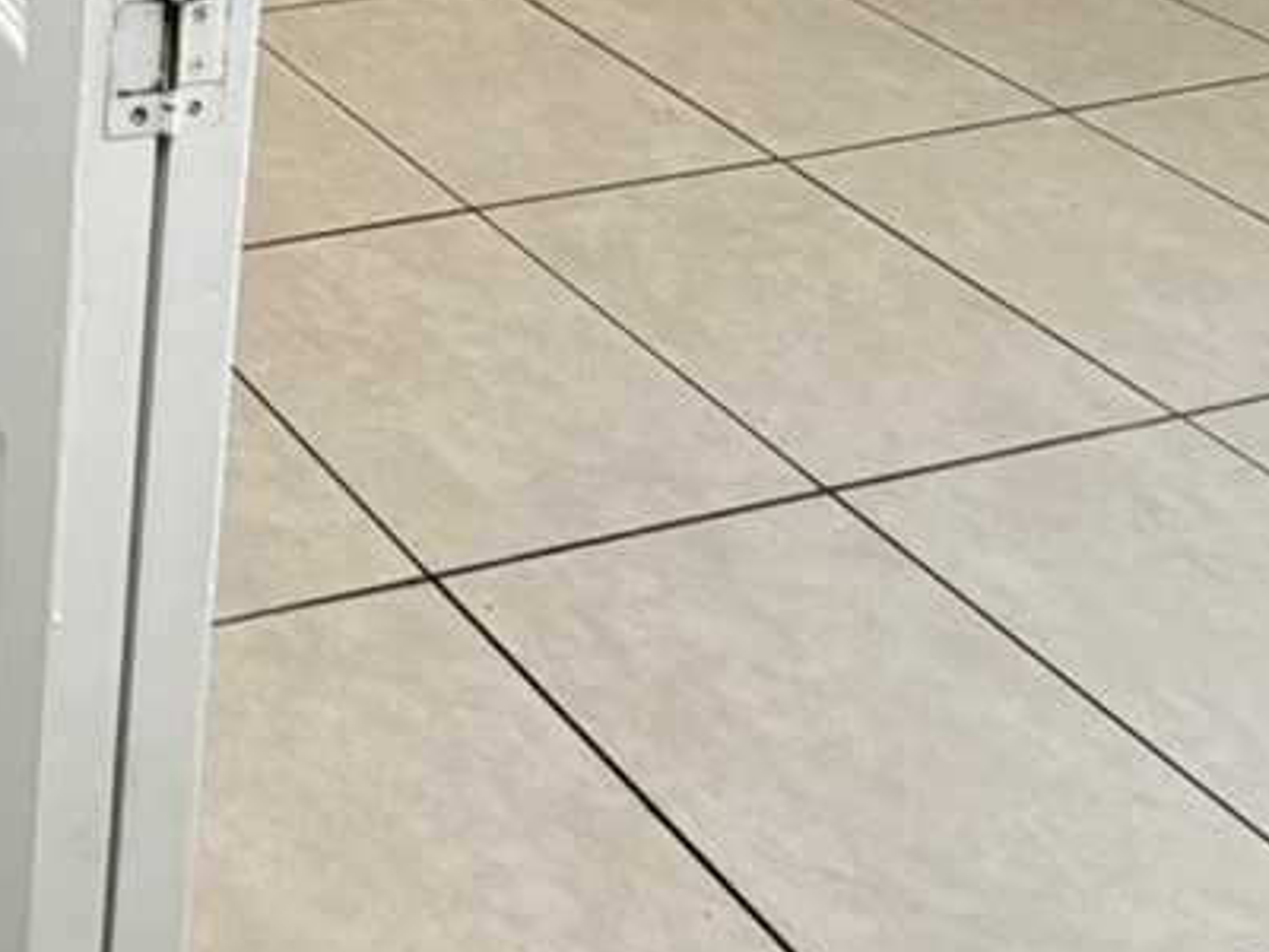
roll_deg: -0.7
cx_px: -593
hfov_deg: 26.1
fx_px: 2053
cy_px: -762
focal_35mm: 56
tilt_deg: -7.3
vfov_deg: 19.5
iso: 250
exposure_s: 1/60
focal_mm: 2.22
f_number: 2.2
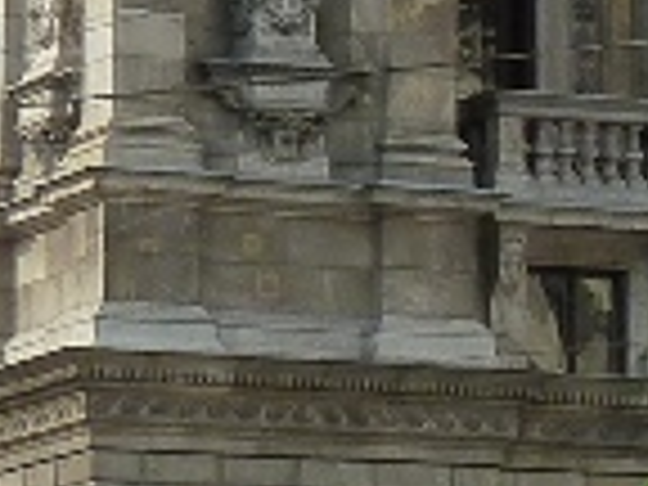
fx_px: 6402
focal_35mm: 342
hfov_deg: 5.8
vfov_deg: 4.3
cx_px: 675
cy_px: -238
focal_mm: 7.9
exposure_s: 1/320
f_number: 4
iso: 125
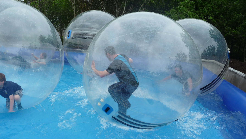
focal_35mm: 35
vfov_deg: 33.5
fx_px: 228
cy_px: 90
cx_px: 130
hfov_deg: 56.6
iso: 100
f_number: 3.4
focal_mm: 5
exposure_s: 1/320
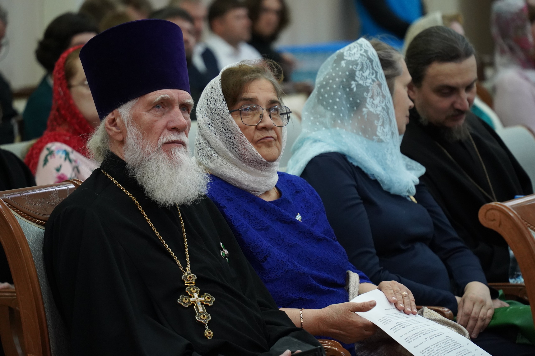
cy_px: 178
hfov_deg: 10.3
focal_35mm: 200
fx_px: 2972
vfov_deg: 6.9
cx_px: 268
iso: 6400
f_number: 5.6
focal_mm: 200
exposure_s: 1/160
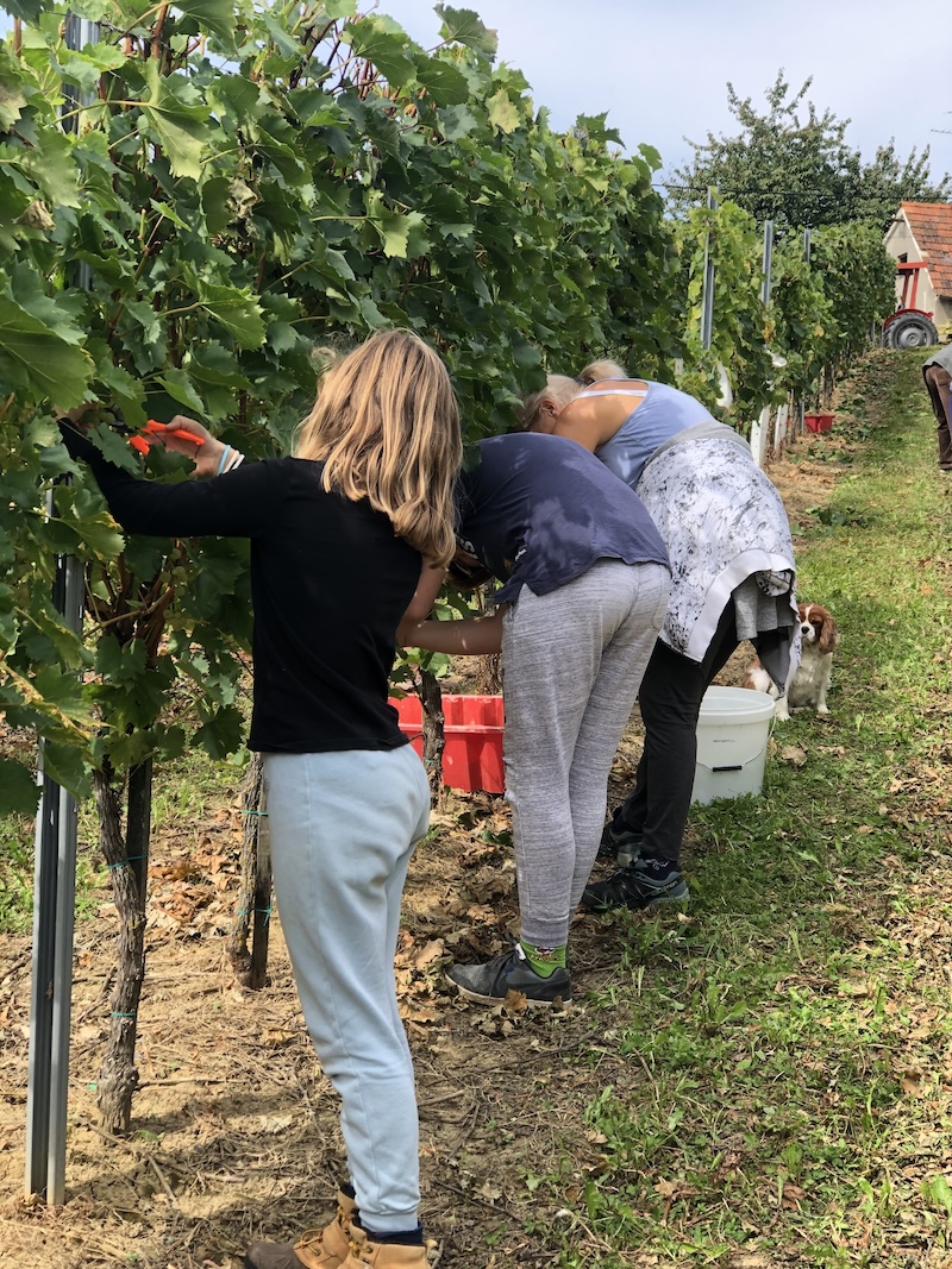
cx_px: 476
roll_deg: -2.0
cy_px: 634
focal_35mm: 57
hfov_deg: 25.7
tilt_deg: -0.9
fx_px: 2091
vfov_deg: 33.8
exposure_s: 1/142
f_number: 2.8
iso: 20
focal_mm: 6.6
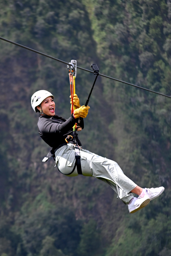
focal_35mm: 180
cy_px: 128
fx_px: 1282
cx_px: 86
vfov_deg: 11.4
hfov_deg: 7.6
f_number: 4.8
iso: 1000
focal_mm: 120
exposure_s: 1/3200
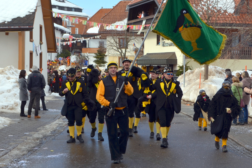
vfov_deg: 28.1
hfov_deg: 41.1
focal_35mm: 48
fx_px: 336
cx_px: 126
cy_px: 84
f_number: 10
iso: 100
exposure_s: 1/200
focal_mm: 32
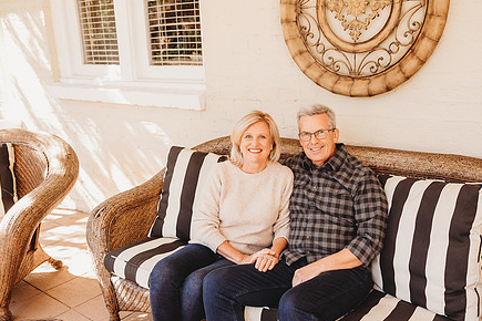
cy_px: 168
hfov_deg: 57.8
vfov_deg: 41.1
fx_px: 428
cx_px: 307
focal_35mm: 32
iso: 160
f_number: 2.8
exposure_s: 1/160
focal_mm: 24
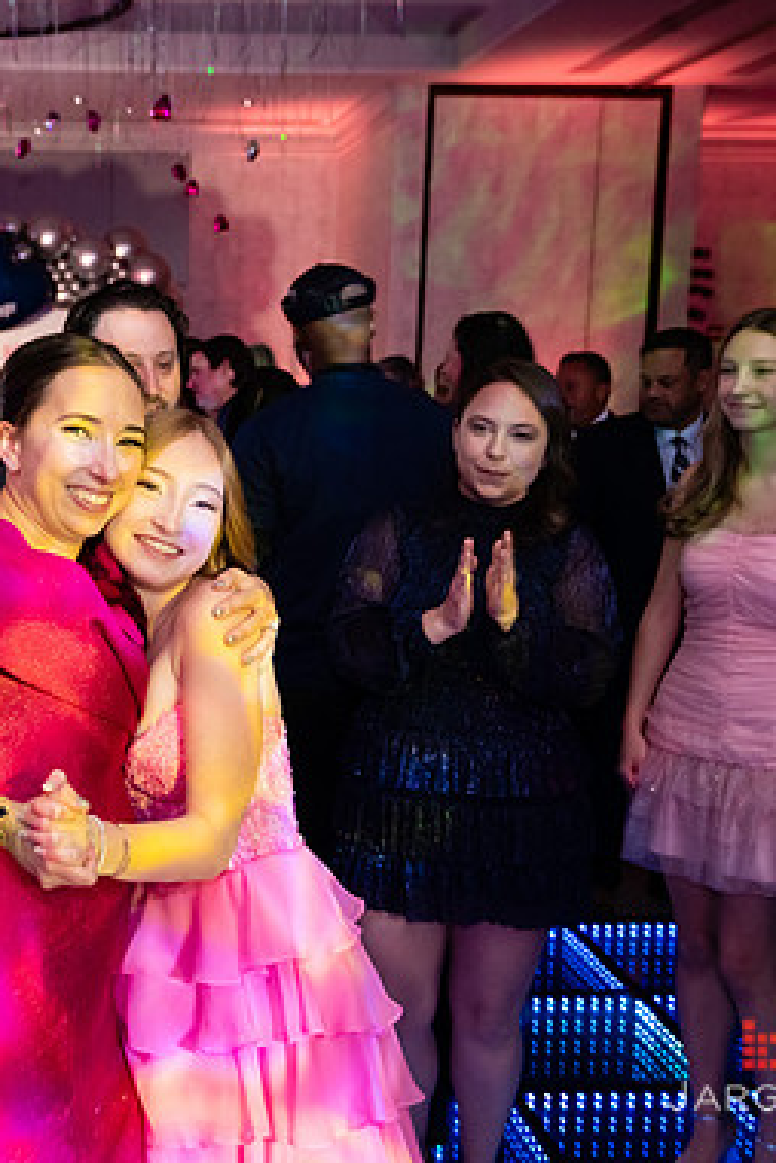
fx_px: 1358
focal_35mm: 42
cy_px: 588
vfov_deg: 46.4
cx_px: 73
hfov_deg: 30.5
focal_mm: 26
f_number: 4
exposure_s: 1/125
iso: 1250
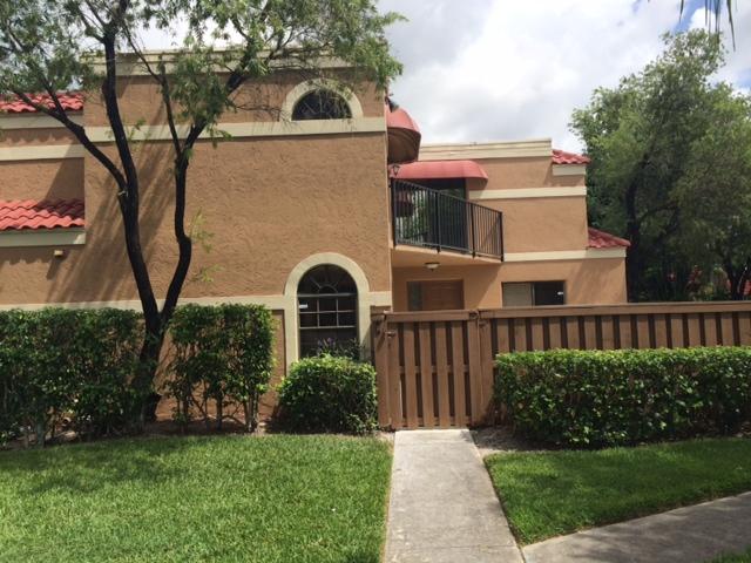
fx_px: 651
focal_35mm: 30
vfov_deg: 46.8
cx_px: 376
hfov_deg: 60.0
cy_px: 282
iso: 32
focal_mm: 4.12
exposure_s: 1/2053
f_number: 2.2
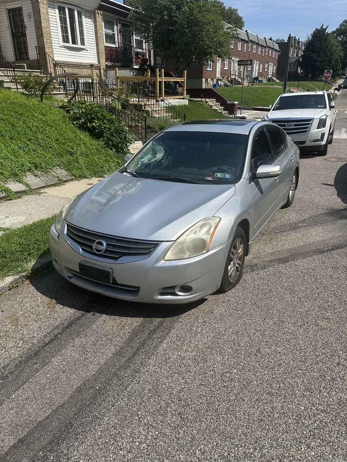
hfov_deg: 56.8
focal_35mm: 24
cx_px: 174
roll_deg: +0.0
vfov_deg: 71.6
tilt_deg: -21.7
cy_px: 231
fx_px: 321
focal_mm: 6.86
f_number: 1.78
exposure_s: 1/5848
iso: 80
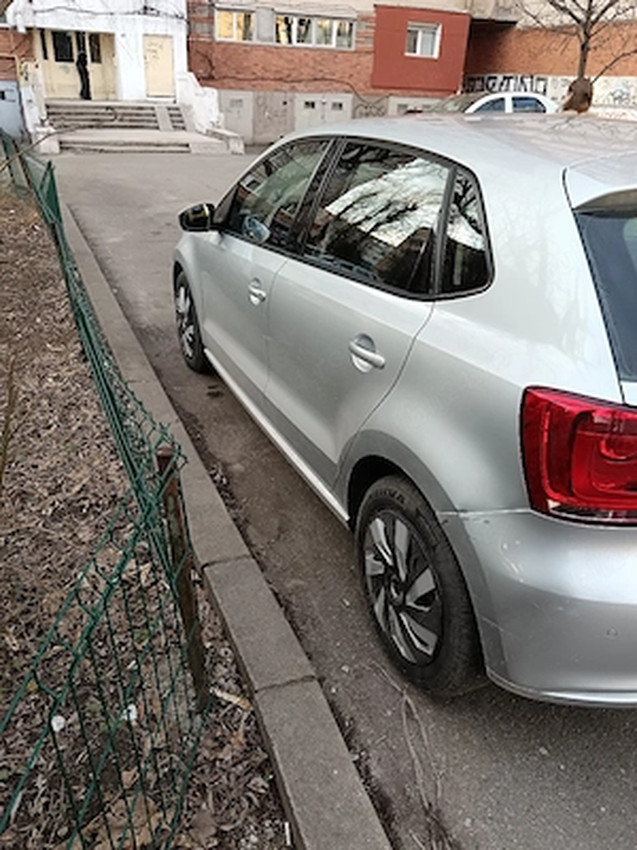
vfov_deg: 65.3
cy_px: 425
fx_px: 662
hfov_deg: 51.4
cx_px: 318
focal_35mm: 27
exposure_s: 1/101
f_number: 1.9
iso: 341
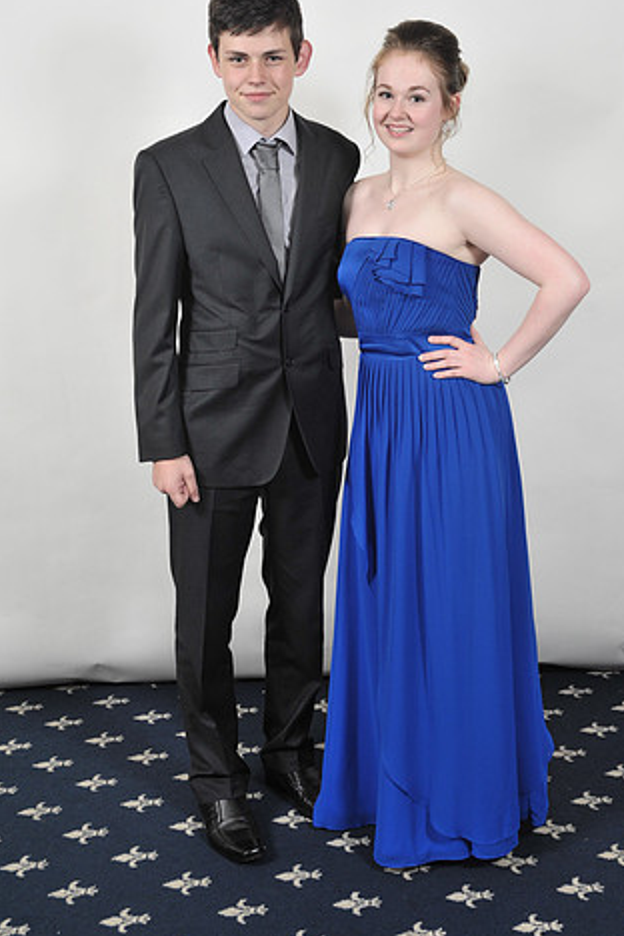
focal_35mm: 52
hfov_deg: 26.0
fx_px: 1352
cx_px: 368
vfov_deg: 38.2
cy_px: 426
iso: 1000
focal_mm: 42
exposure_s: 1/160
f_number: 7.1
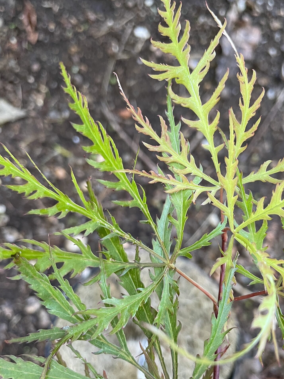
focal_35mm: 35
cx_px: 150
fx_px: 383
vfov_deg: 52.4
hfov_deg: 40.7
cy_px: 220
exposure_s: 1/72
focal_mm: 4.2
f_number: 1.6
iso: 125
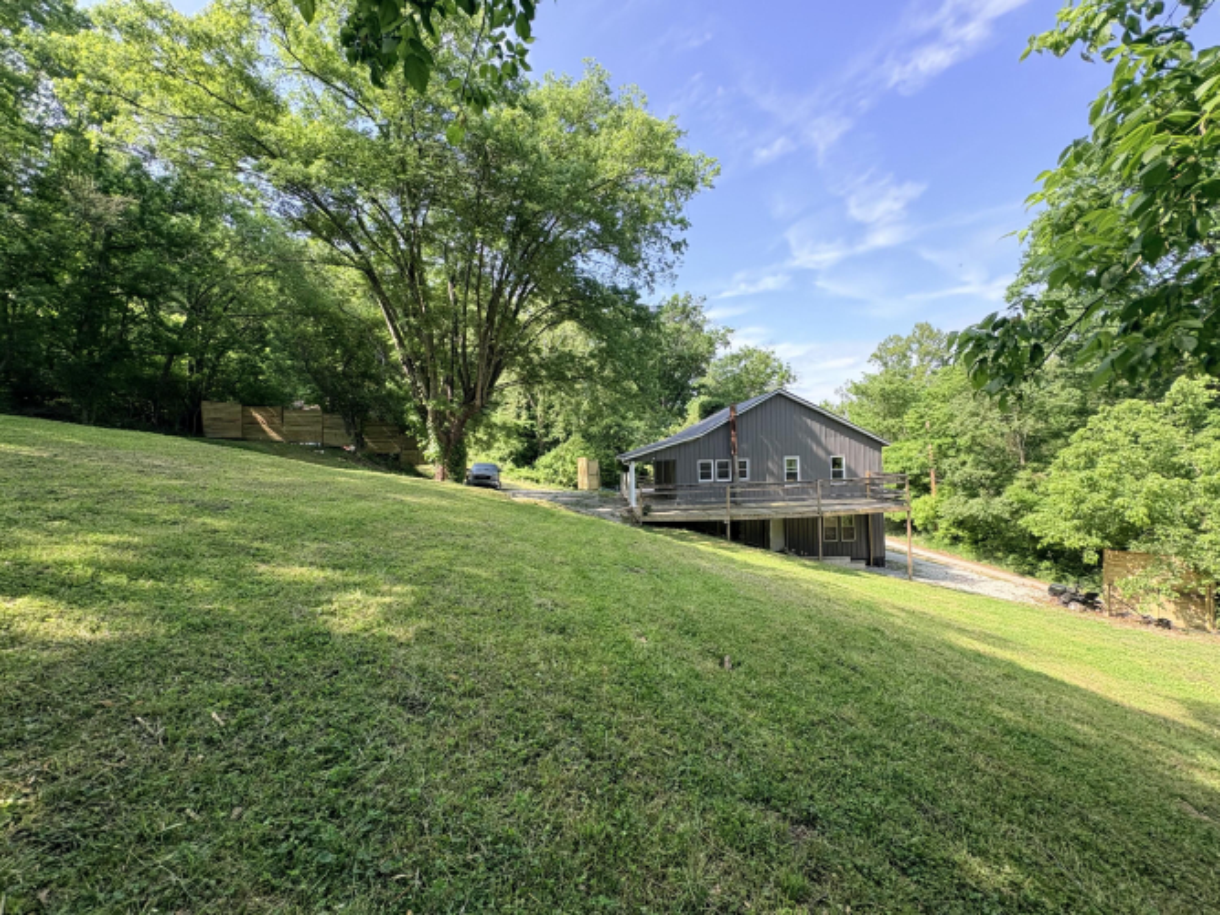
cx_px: 610
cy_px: 458
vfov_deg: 85.7
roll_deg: +3.1
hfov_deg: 102.1
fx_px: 493
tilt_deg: +0.4
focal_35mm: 14
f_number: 2.2
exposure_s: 1/470
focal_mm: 2.22
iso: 64
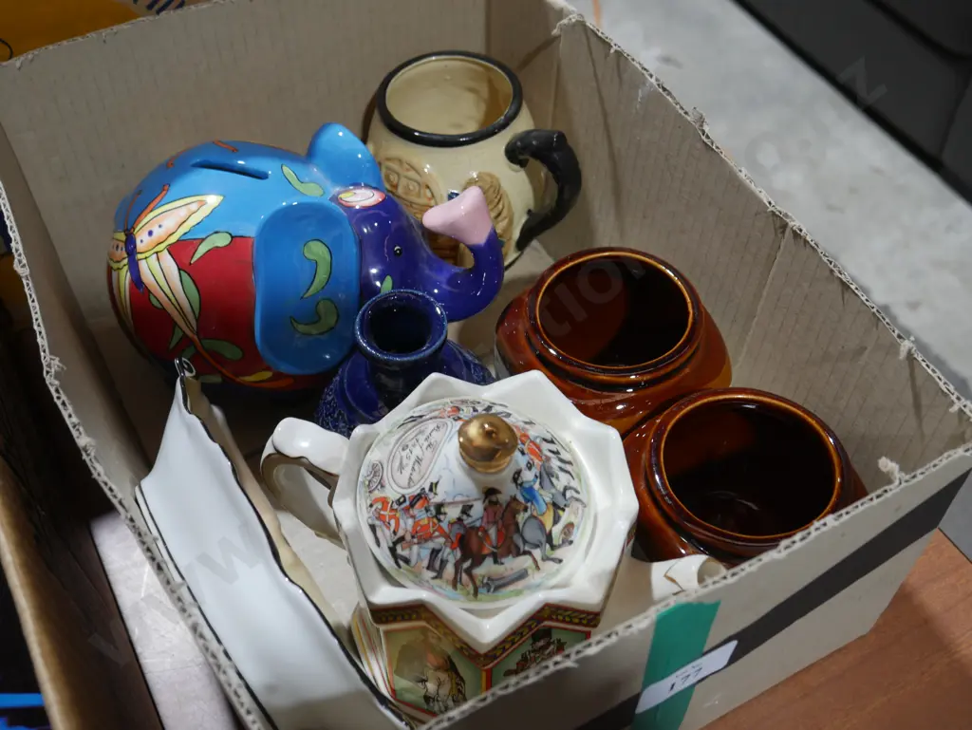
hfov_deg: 46.8
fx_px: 1124
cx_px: 486
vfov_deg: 36.0
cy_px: 365
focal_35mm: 40
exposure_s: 1/60
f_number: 4.4
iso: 320
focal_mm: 20
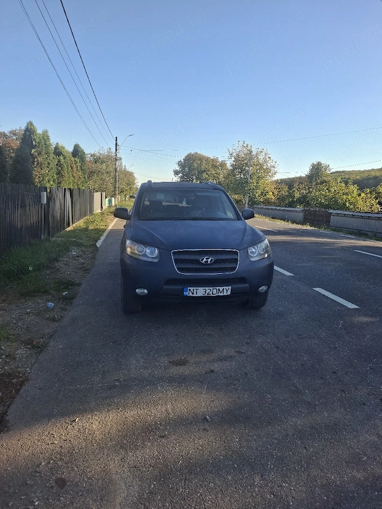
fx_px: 338
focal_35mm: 23
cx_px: 191
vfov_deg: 73.9
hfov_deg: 58.9
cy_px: 254
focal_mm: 5.54
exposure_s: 1/625
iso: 50
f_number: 1.8
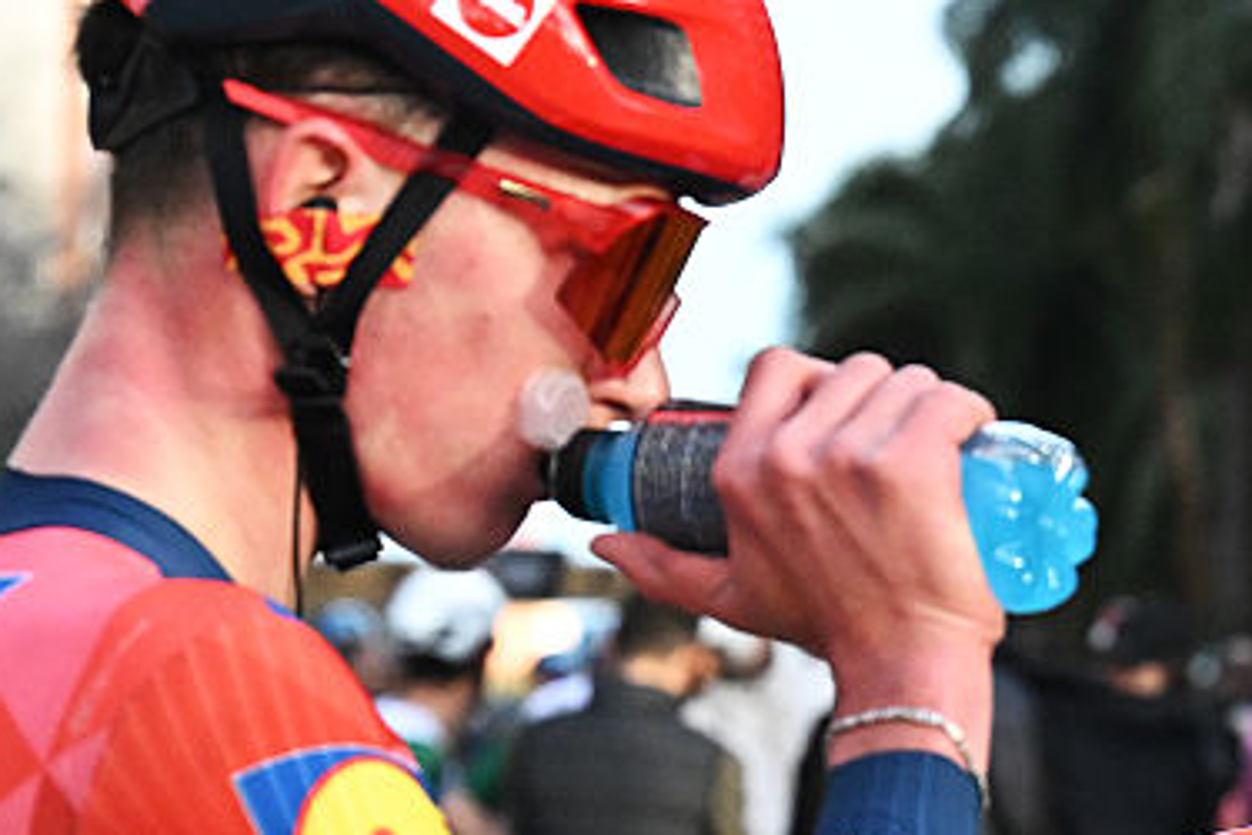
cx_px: 1636
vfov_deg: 4.8
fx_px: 9980
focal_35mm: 287
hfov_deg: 7.1
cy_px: 942
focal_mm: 70
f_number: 4.5
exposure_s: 1/2000
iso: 3200
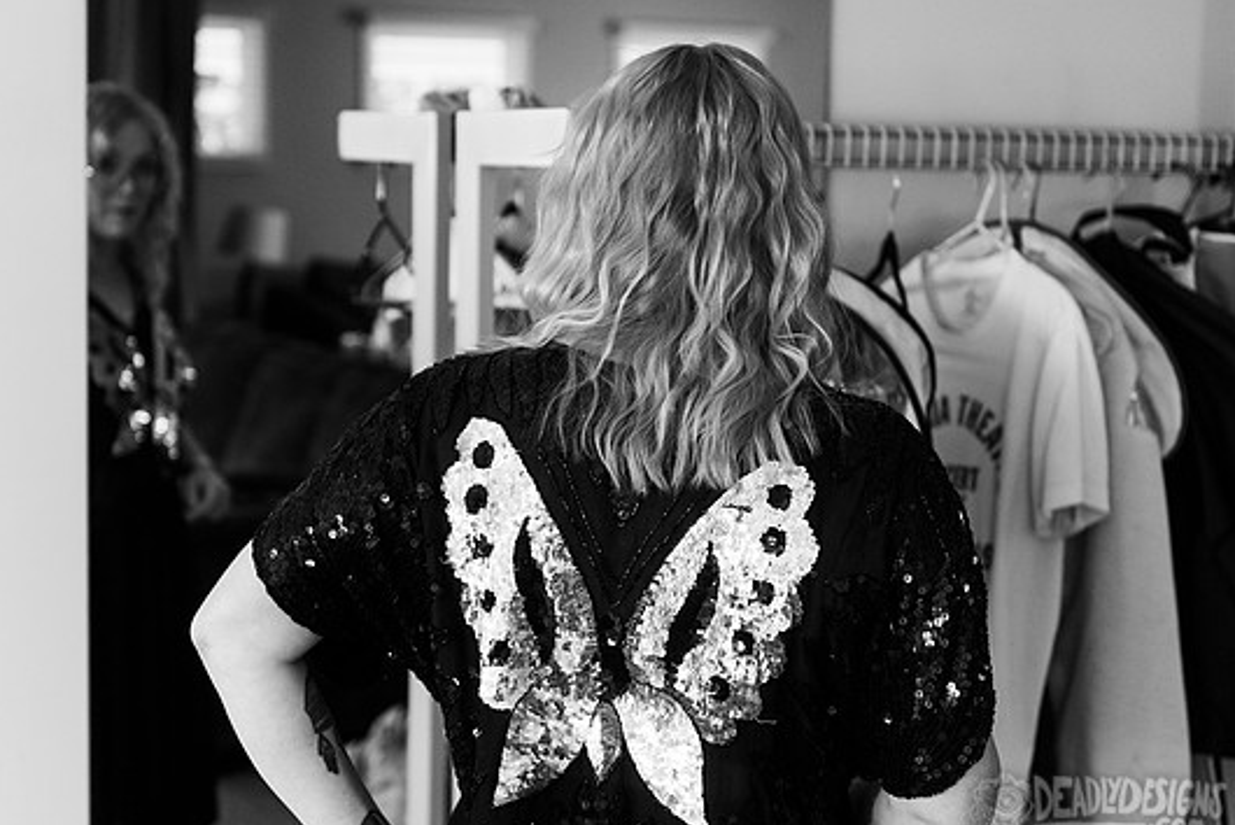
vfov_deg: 22.3
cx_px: 562
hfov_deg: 32.8
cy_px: 380
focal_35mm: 61
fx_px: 2094
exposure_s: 1/125
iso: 1600
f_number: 3.2
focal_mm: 50
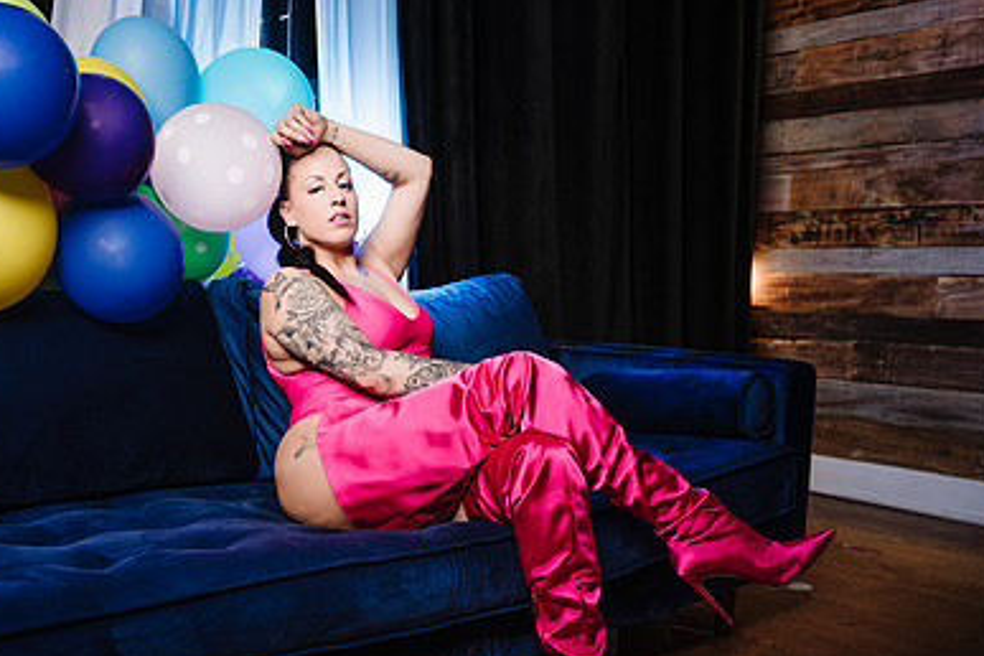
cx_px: 353
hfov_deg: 51.2
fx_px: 1011
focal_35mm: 37
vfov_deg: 35.7
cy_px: 422
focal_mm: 24
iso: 64
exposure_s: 1/125
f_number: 3.2
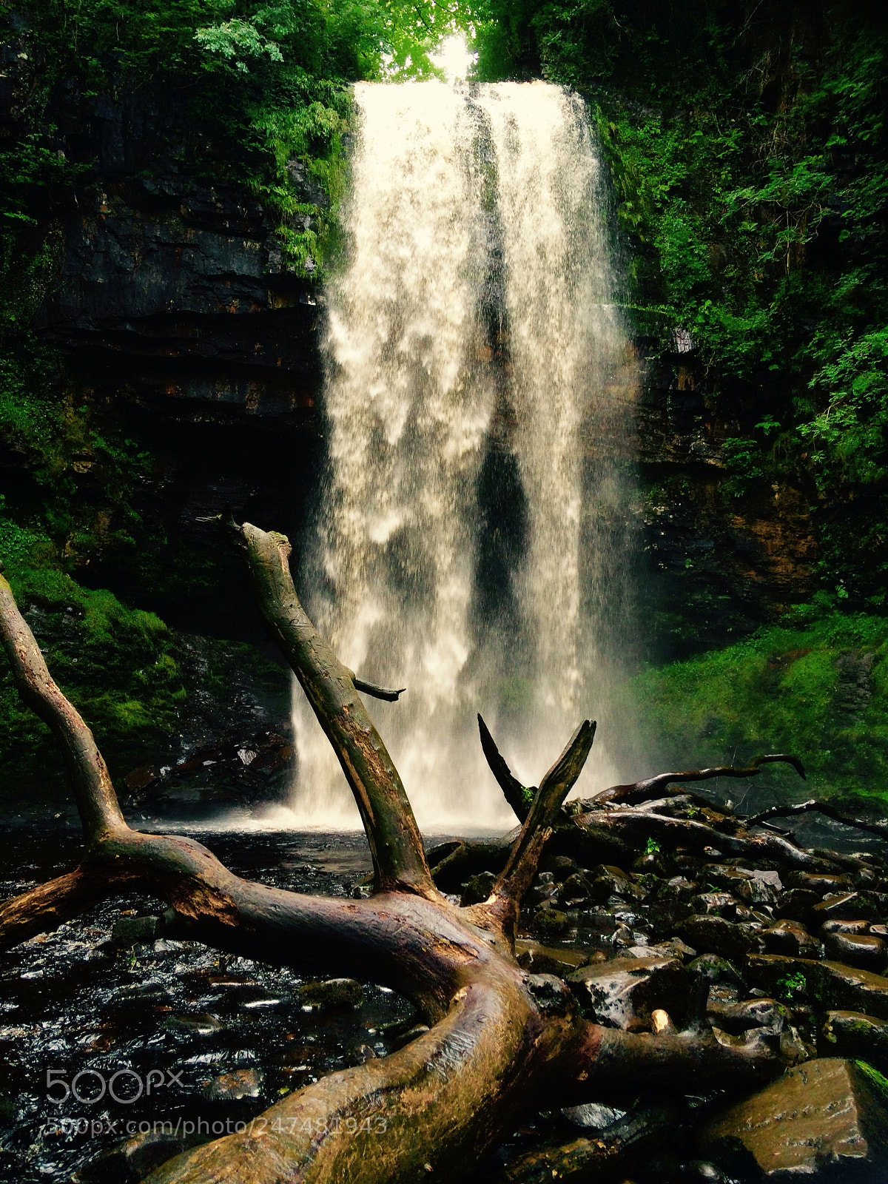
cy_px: 592
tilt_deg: +11.5
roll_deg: +1.2
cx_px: 444
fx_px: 992
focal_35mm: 29
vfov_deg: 61.7
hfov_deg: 48.2
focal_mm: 4.15
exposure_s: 1/100
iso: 64
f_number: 2.2
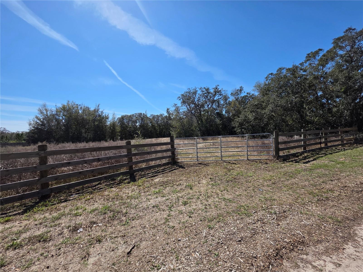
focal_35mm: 13
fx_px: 136
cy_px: 136
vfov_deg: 89.9
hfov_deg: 106.2
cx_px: 182
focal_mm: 2.2
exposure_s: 1/2607
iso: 40
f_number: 1.9
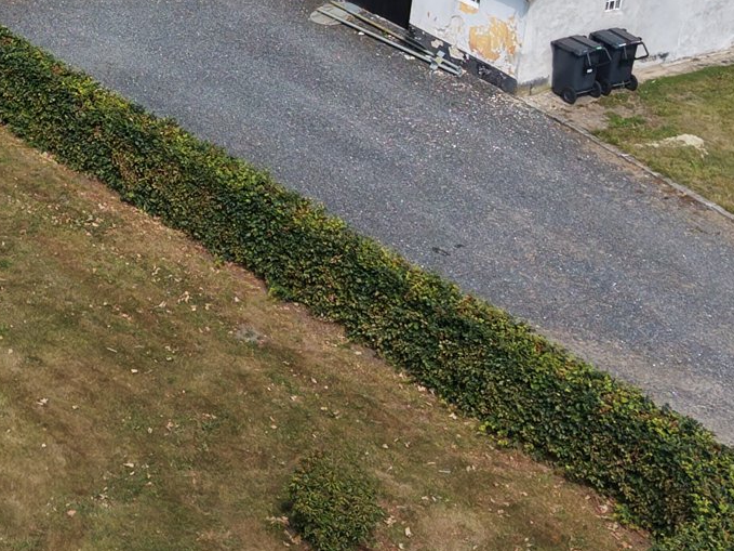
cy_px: -105
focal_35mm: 106
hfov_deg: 17.4
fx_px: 2247
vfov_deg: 13.6
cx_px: -235
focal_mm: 8.67
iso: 200
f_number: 1.8
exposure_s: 1/640
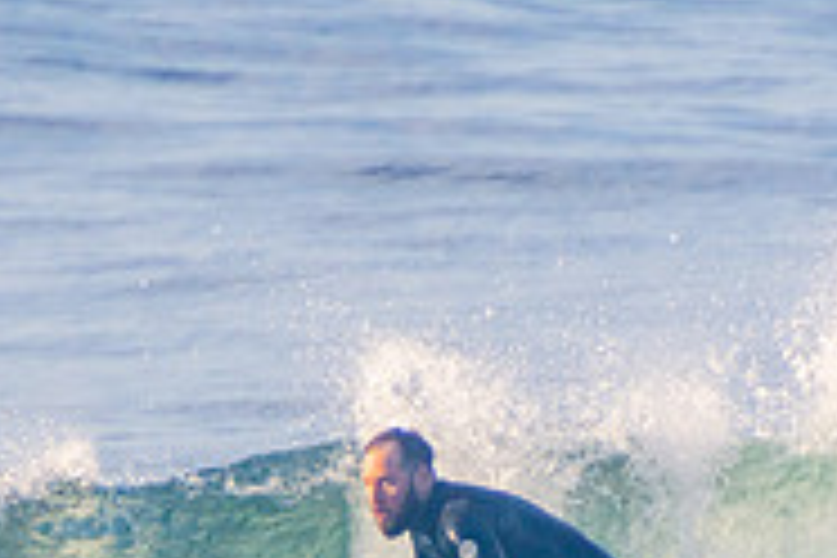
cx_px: 315
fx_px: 44939
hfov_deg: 1.1
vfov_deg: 0.7
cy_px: 812
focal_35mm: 1933
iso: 450
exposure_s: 1/1250
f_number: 5.6
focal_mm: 400
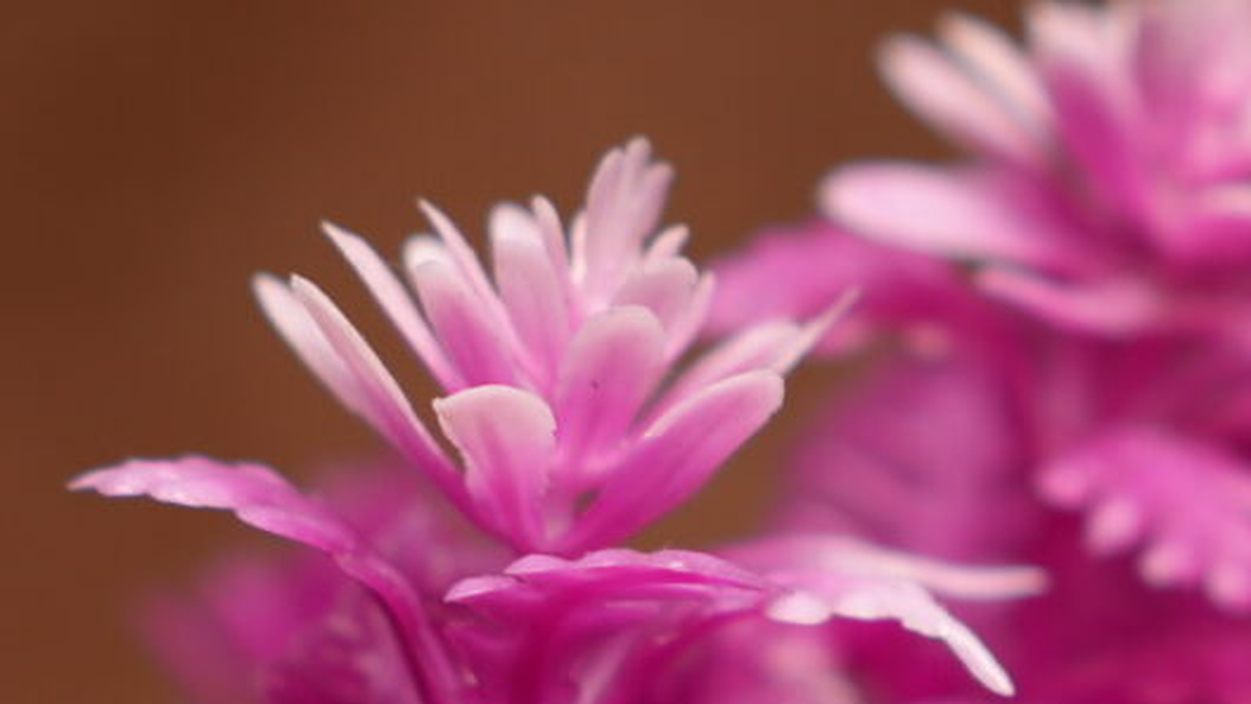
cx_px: 2294
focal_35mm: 264
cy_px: 1720
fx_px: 8757
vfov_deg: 4.5
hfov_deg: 7.9
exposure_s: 1/160
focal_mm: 35
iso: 100
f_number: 2.5
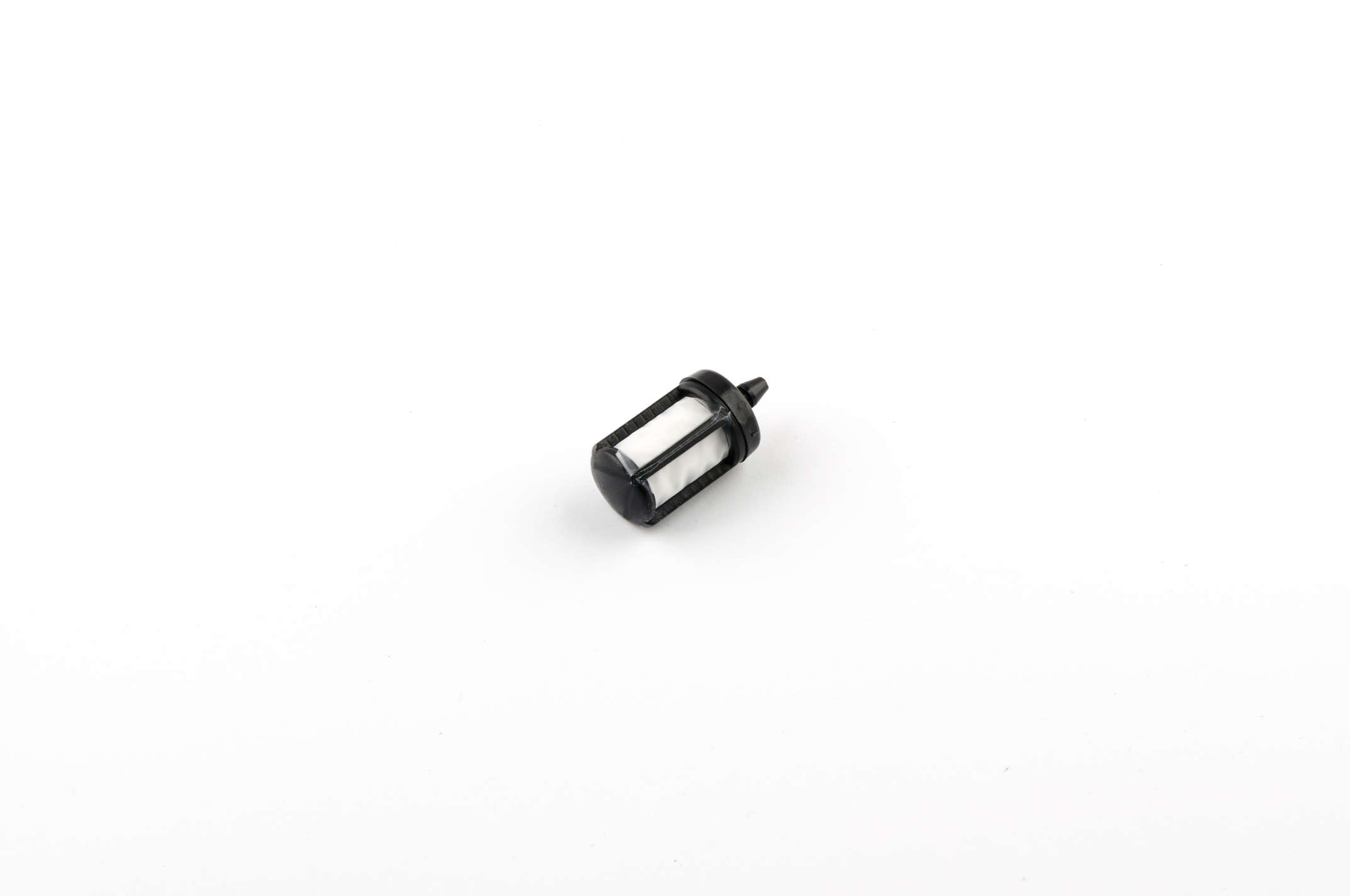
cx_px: 675
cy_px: 448
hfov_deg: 24.6
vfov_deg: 16.5
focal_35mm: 82
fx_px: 3090
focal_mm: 55
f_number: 16
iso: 100
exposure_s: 1/125
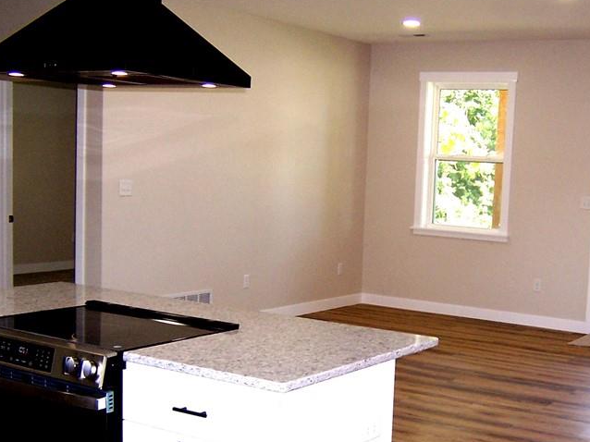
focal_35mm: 53
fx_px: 903
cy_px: 297
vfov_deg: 27.3
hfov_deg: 36.0
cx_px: 362
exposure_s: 1/60
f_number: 2.8
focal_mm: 5.5
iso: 140
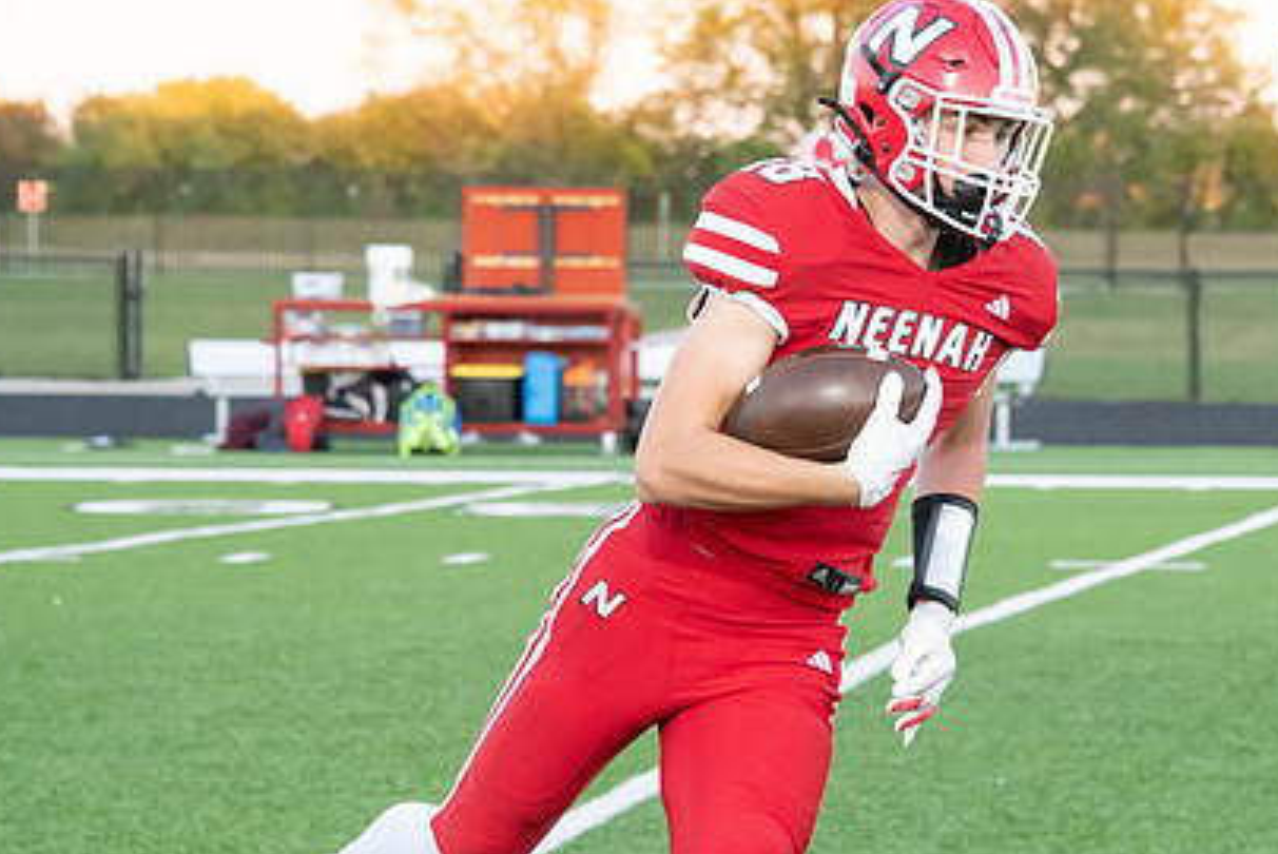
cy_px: 457
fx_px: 8668
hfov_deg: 8.4
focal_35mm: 244
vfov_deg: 5.6
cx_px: 873
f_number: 9
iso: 8000
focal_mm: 170
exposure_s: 1/400
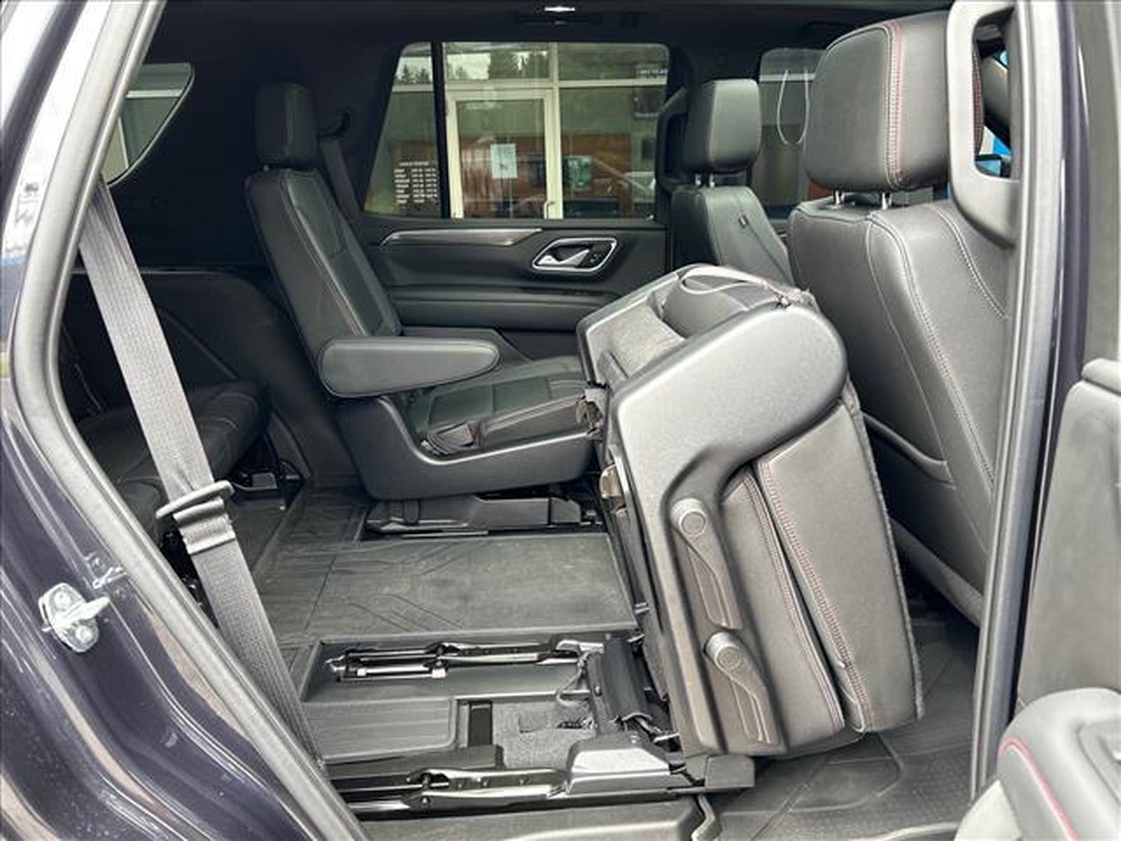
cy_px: 420
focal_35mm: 26
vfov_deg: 53.1
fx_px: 842
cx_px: 560
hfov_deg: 67.3
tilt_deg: -15.3
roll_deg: +1.4
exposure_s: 1/90
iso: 125
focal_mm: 5.7
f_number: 1.5
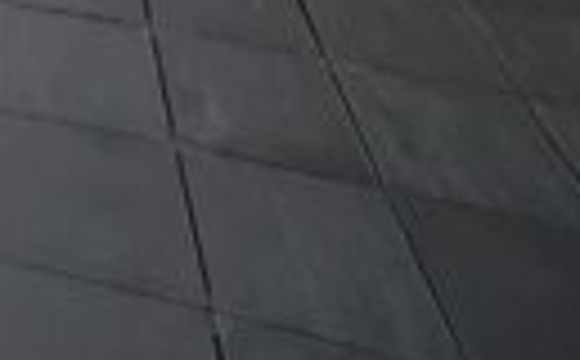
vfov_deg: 10.3
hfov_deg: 13.0
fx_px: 1498
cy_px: -691
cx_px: -976
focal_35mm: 95
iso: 320
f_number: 8
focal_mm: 10
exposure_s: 1/25
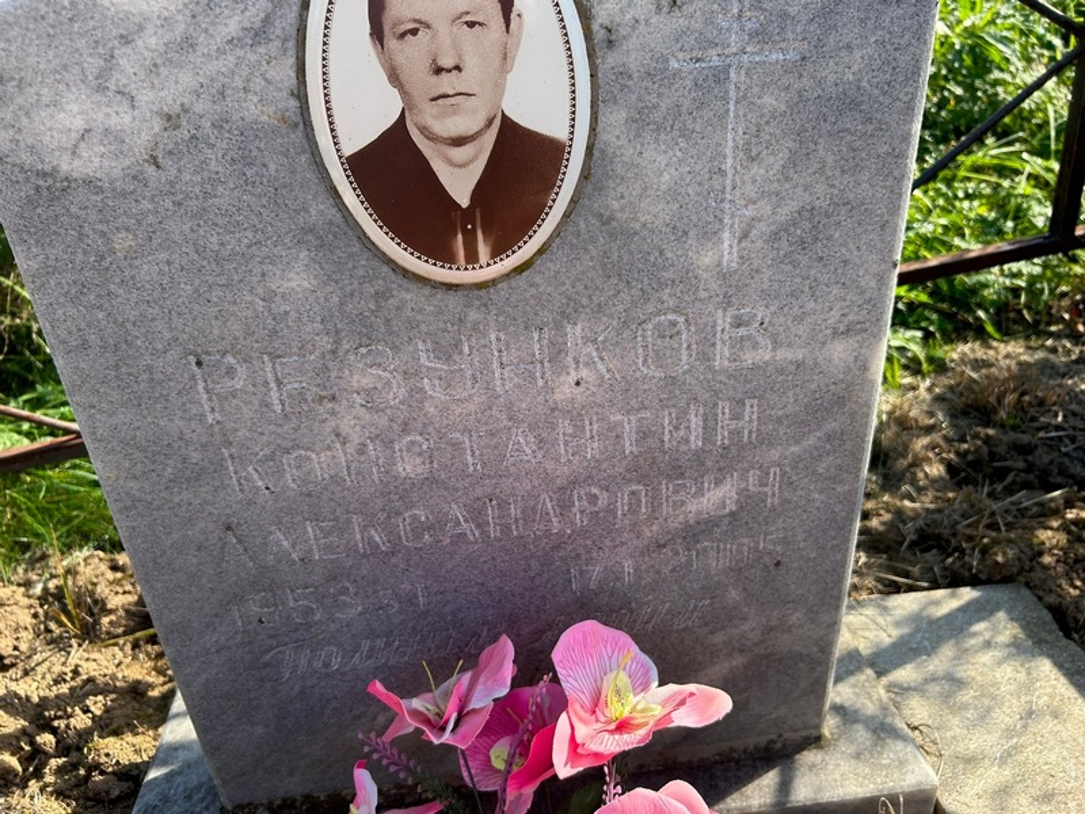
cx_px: 542
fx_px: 815
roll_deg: +11.8
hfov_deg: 67.3
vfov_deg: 53.1
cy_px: 407
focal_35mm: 26
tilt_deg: -30.8
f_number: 1.5
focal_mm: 5.7
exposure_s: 1/1029
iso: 50
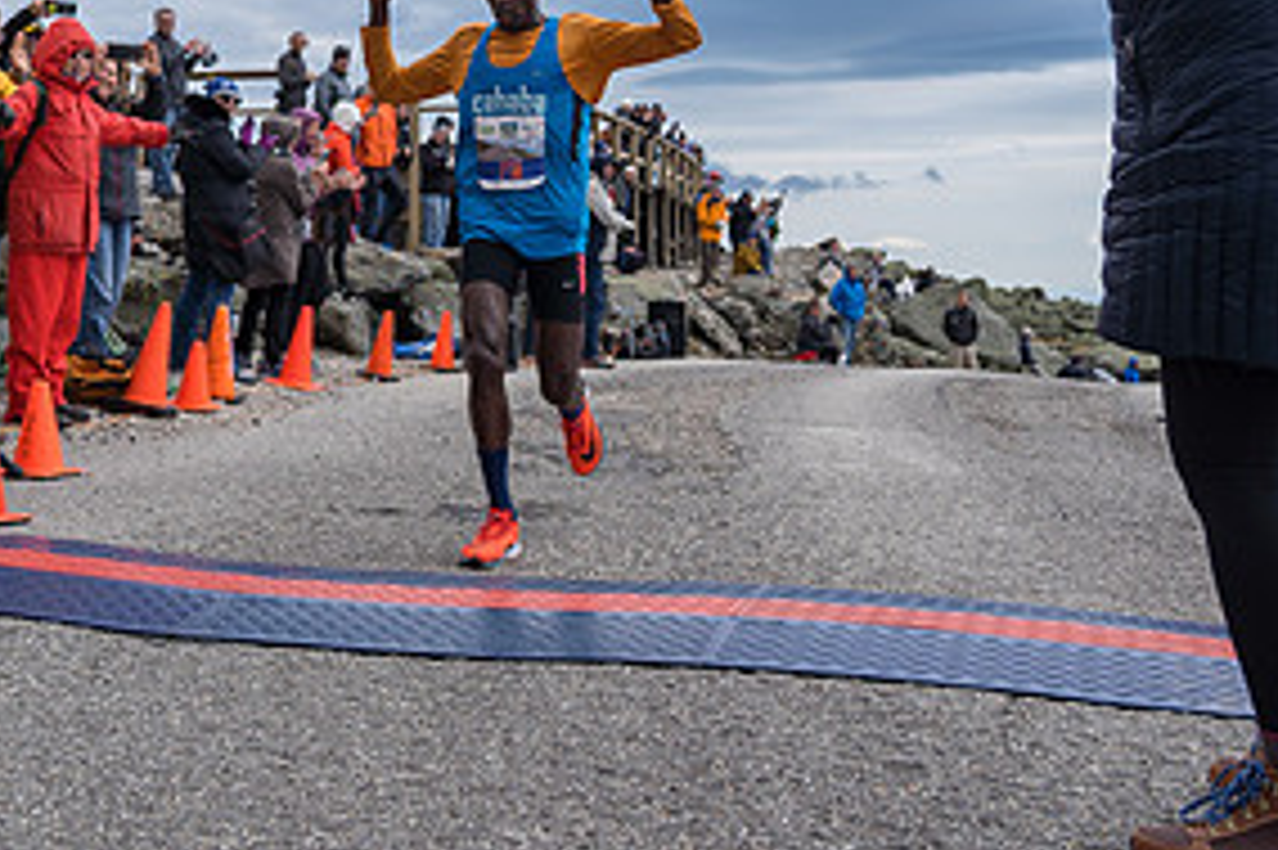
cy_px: 142
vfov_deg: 26.8
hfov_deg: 40.2
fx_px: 1738
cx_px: 500
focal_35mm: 49
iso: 100
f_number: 4
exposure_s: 1/1000
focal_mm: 24
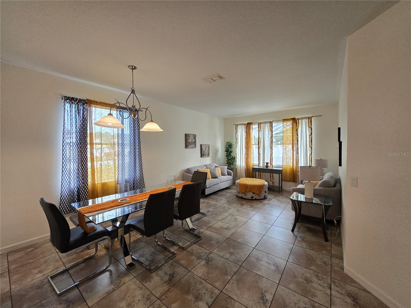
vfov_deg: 89.9
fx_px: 154
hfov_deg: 106.2
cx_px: 206
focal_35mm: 13
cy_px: 154
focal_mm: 1.7
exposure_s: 1/60
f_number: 2.2
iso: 100
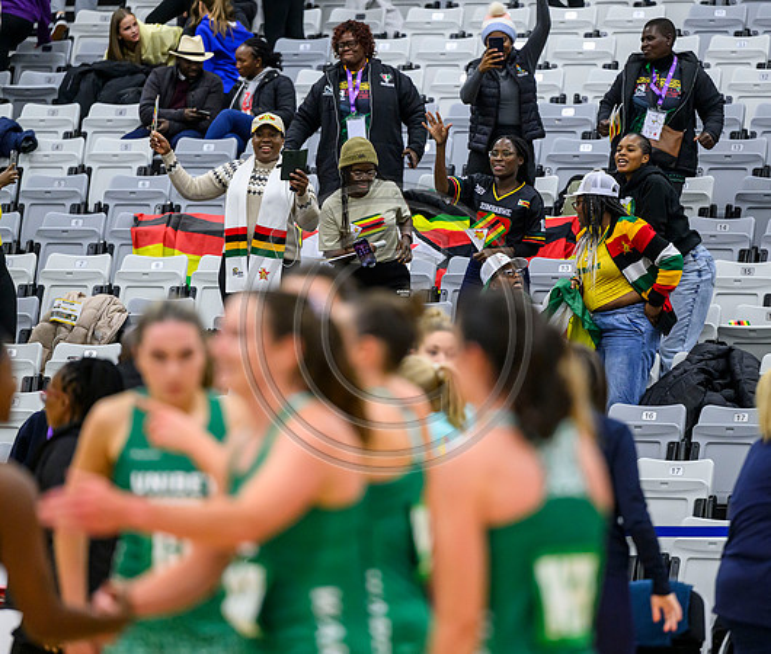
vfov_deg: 6.7
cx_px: 447
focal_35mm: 240
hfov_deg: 7.9
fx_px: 5601
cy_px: 327
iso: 4000
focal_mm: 200
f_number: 3.2
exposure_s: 1/1000
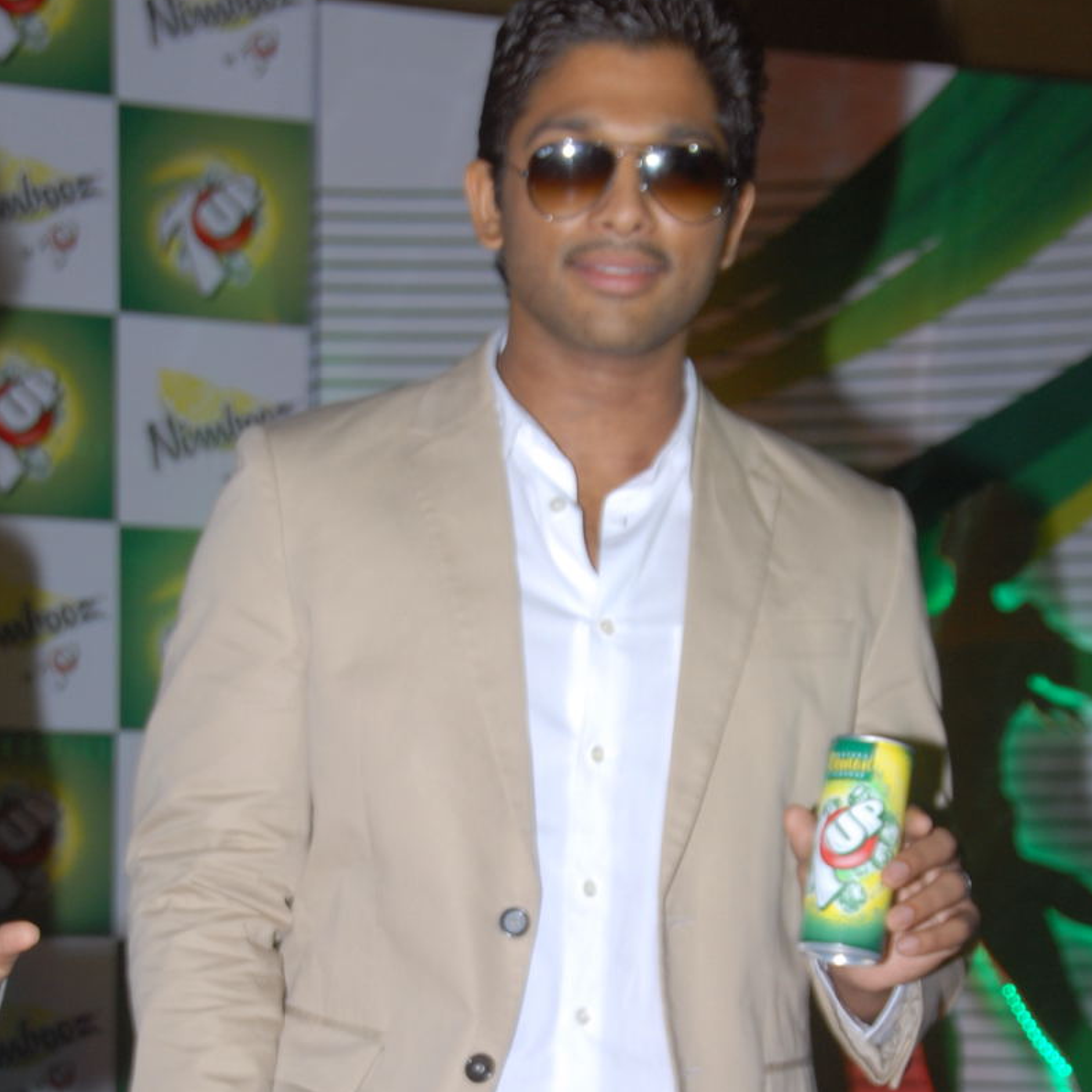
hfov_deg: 15.3
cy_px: 909
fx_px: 4069
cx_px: 519
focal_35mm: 114
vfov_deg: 15.2
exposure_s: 1/125
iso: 250
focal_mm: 44
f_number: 6.3
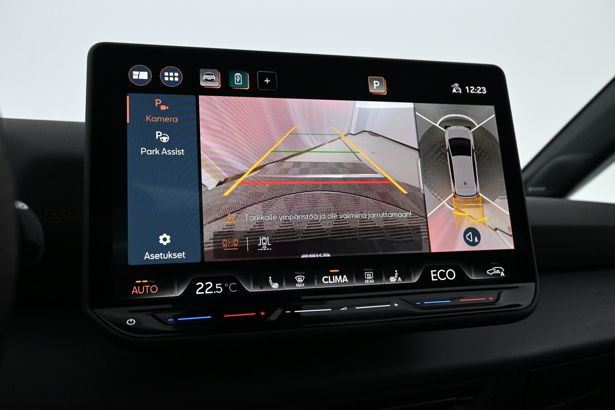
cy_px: 205
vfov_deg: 41.7
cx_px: 308
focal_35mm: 32
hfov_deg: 59.5
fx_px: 538
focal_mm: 21
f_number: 5
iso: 3200
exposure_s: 1/80
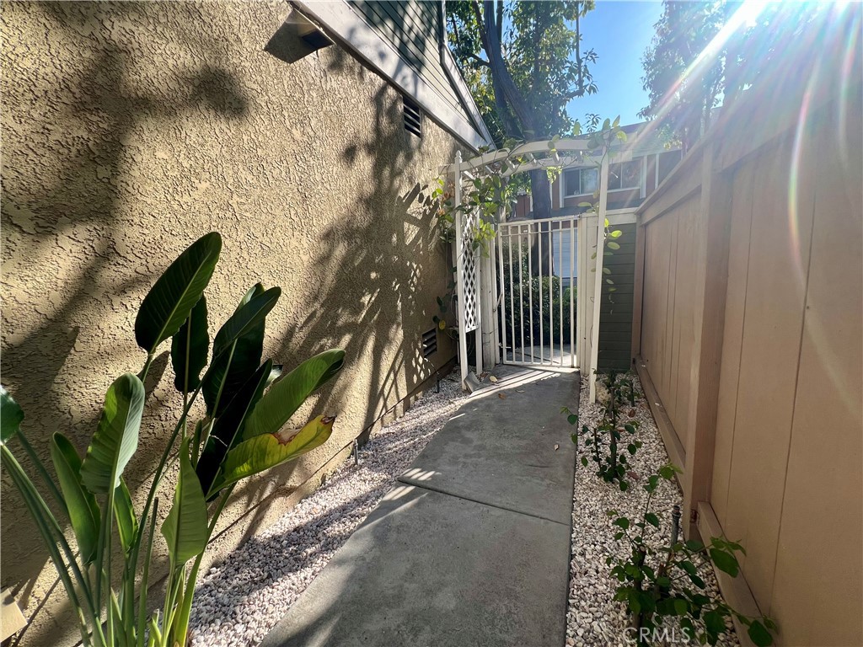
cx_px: 432
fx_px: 324
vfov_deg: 89.9
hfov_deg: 106.2
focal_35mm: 13
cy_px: 324
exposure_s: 1/399
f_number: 1.8
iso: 32
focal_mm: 1.57
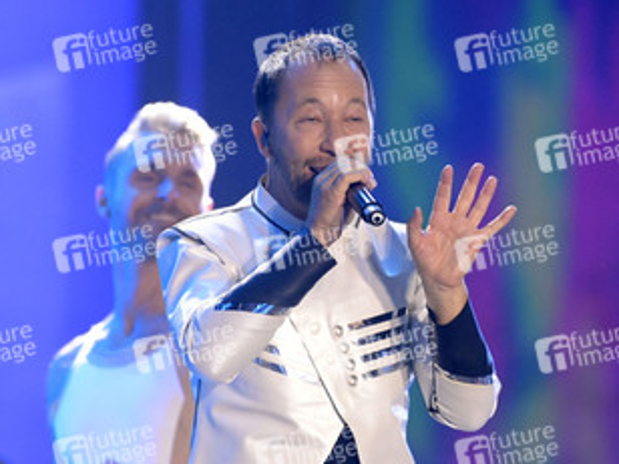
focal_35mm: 648
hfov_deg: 3.1
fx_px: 11587
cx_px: 333
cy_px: 299
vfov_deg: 2.3
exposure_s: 1/640
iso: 12800
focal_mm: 460
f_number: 5.6
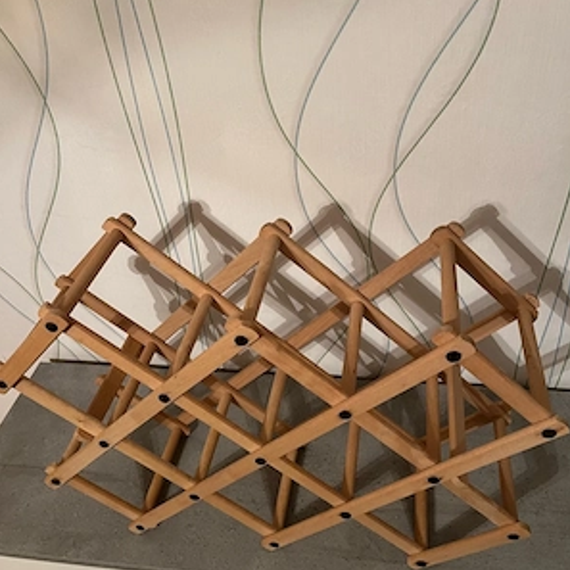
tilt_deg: -38.4
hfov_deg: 52.5
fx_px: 578
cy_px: 297
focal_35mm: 31
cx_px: 284
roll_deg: +7.4
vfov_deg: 52.5
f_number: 1.6
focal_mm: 5.1
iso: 320
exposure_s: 1/50
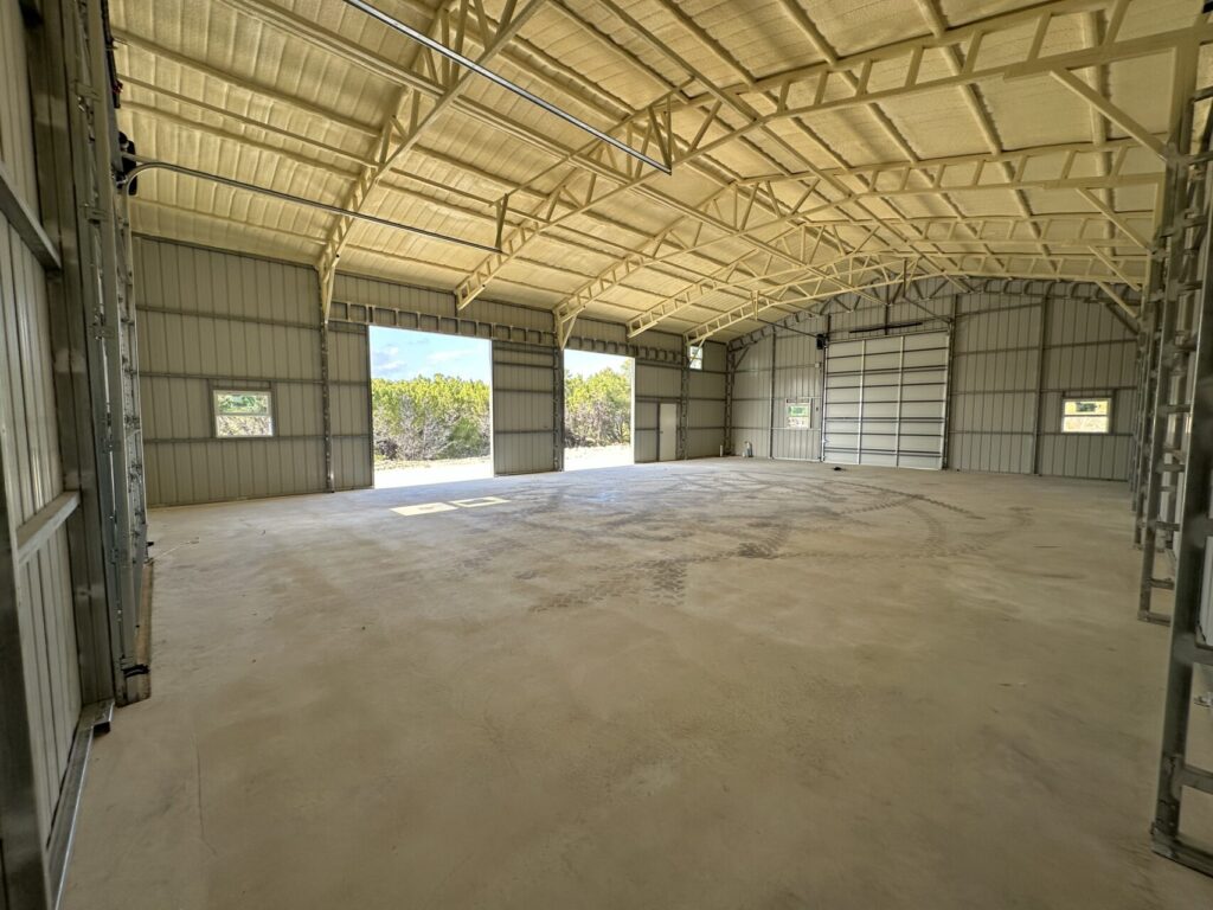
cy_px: 455
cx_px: 606
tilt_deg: -3.3
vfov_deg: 85.7
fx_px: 491
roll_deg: -0.4
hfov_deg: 102.1
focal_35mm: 14
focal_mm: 2.22
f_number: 2.2
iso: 40
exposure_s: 1/138
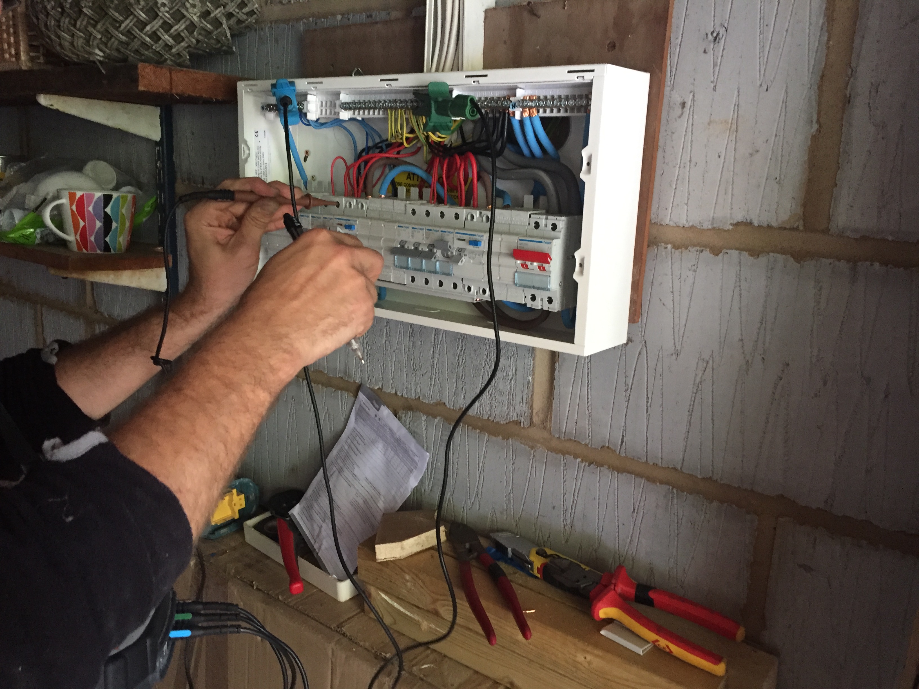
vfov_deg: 48.2
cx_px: 460
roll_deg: -2.0
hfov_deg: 61.7
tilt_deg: -13.0
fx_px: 770
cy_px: 344
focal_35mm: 29
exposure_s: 1/17
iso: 250
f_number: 2.2
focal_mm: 4.15
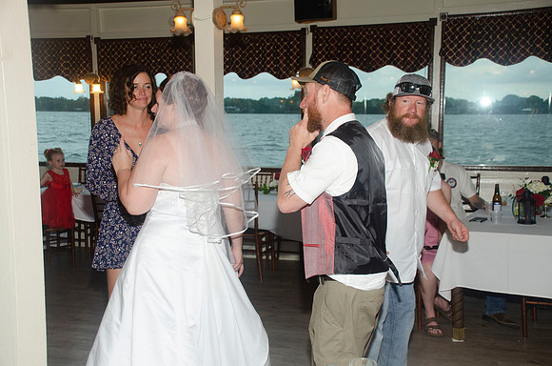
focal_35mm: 42
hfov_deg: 46.5
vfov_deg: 31.7
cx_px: 276
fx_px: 643
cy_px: 183
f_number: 5.6
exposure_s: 1/60
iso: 400
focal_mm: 28
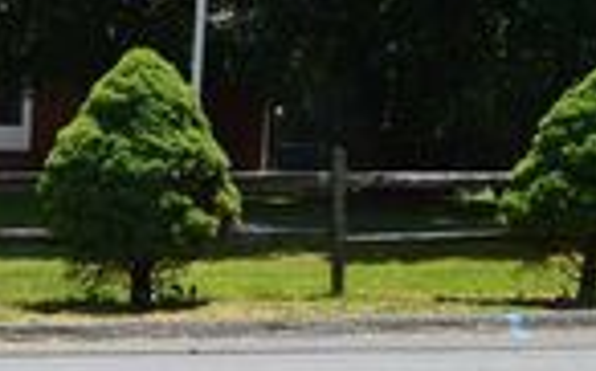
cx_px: 29
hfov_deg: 21.5
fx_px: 1526
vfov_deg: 13.8
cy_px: 281
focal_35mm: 94
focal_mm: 18
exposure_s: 1/400
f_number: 11
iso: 400
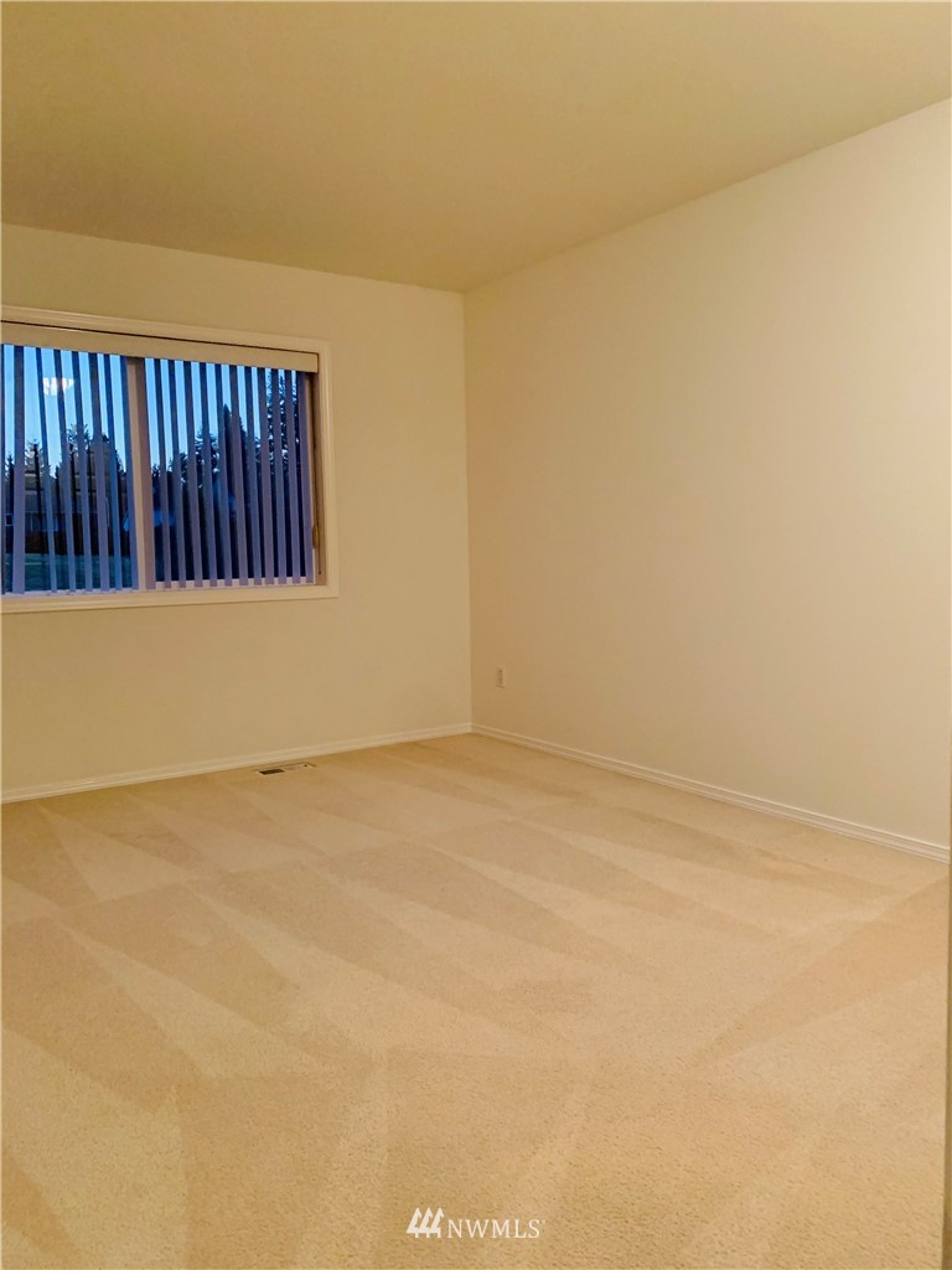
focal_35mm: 26
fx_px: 953
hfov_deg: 53.1
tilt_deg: -4.6
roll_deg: +0.5
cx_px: 476
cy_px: 635
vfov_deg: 67.3
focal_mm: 4.25
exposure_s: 1/40
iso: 400
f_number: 1.8
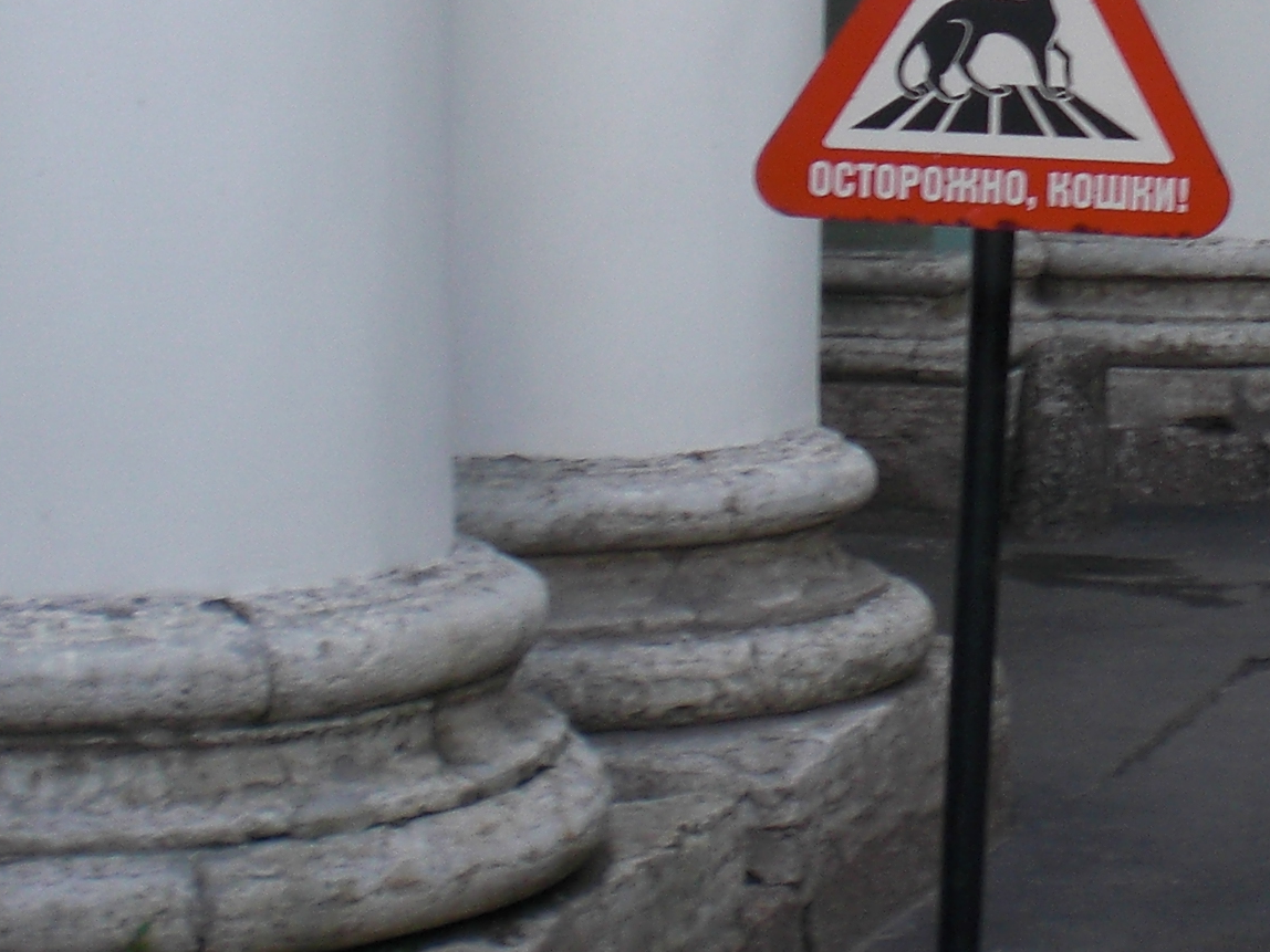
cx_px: 1189
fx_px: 3962
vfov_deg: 13.6
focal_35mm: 108
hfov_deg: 17.9
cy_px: 126
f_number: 3.1
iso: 64
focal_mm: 6.3
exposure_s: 1/200
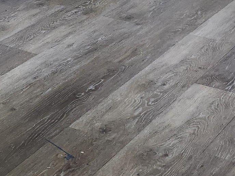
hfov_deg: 15.2
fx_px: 699
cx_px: -242
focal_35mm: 103
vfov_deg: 12.9
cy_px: -154
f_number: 1.8
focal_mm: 5.54
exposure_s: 1/120
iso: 200
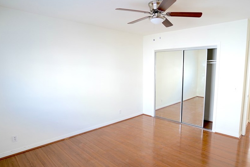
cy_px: 86
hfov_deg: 78.3
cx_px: 139
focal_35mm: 22
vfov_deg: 57.3
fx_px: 153
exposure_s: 1/30
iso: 160
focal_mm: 17
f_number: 2.8
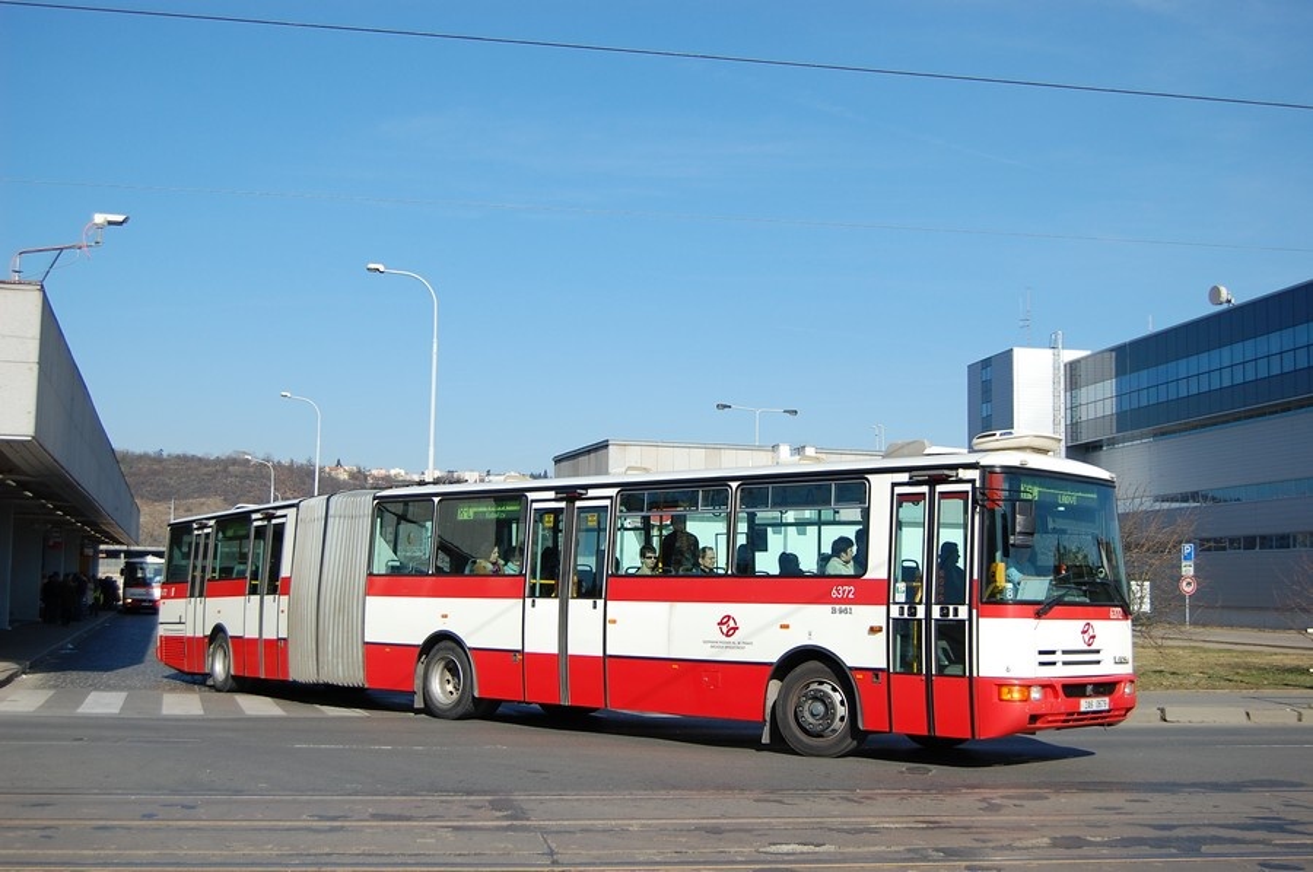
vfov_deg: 31.8
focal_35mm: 42
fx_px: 1530
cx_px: 656
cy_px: 436
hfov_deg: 46.4
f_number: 5
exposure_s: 1/1250
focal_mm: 28
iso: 200
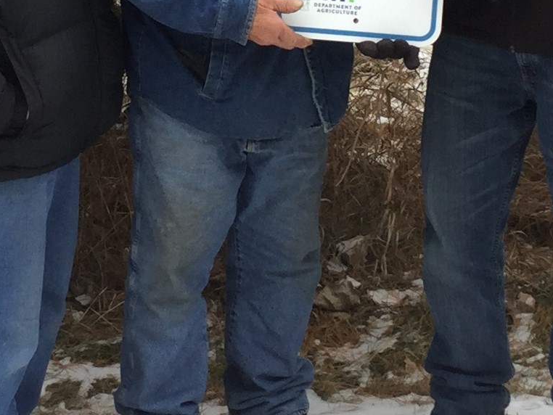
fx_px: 1630
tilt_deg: -10.8
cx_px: 106
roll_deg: -0.9
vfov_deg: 14.3
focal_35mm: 102
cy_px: 18
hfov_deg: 19.1
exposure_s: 1/60
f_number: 2.4
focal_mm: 3.3
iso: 25
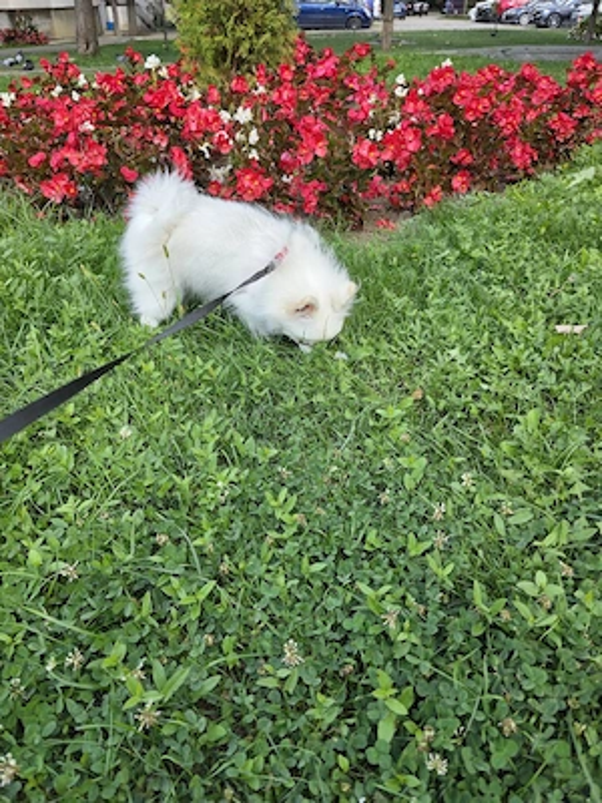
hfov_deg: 58.9
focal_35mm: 23
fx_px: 533
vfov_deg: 73.9
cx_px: 301
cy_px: 402
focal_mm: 6.3
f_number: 1.7
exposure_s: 1/370
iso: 32
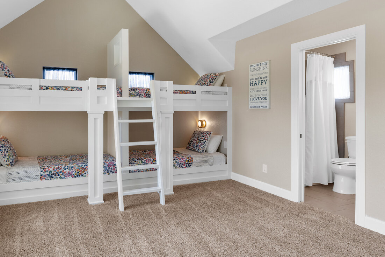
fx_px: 267
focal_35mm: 25
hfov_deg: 70.6
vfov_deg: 51.1
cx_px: 149
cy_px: 113
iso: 200
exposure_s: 1/3
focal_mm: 17
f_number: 9
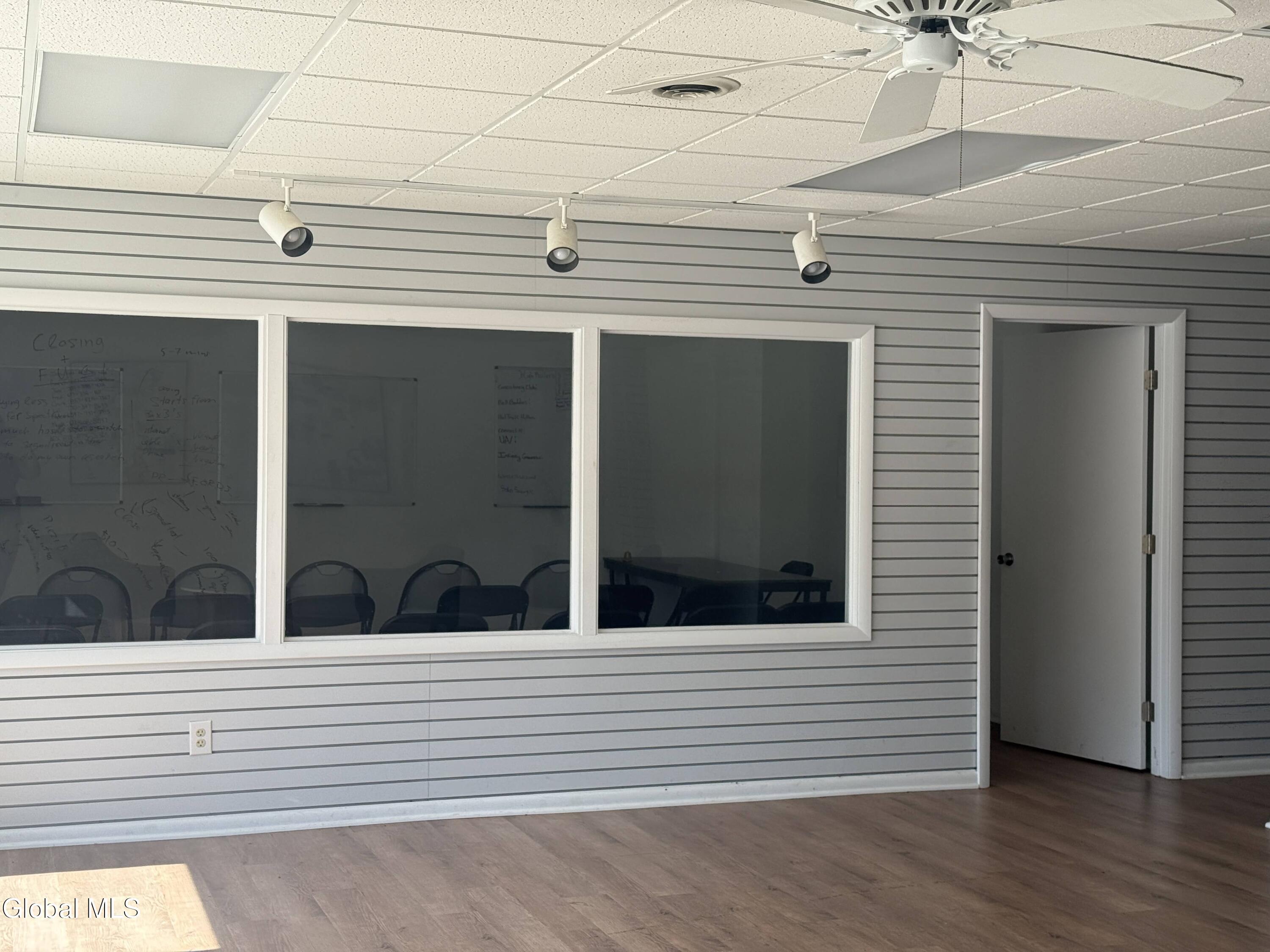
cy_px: 476
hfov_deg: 39.7
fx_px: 1761
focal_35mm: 48
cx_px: 635
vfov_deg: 30.3
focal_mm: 6.76
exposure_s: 1/855
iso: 100
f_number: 1.78
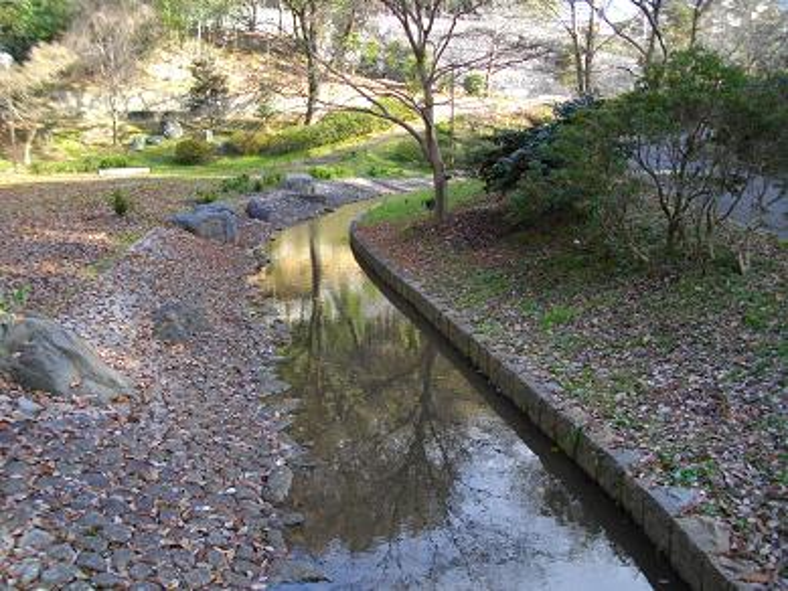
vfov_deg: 44.2
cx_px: 394
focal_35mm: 32
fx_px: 729
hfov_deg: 56.8
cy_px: 296
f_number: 2.9
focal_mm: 5.7
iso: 100
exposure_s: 1/125
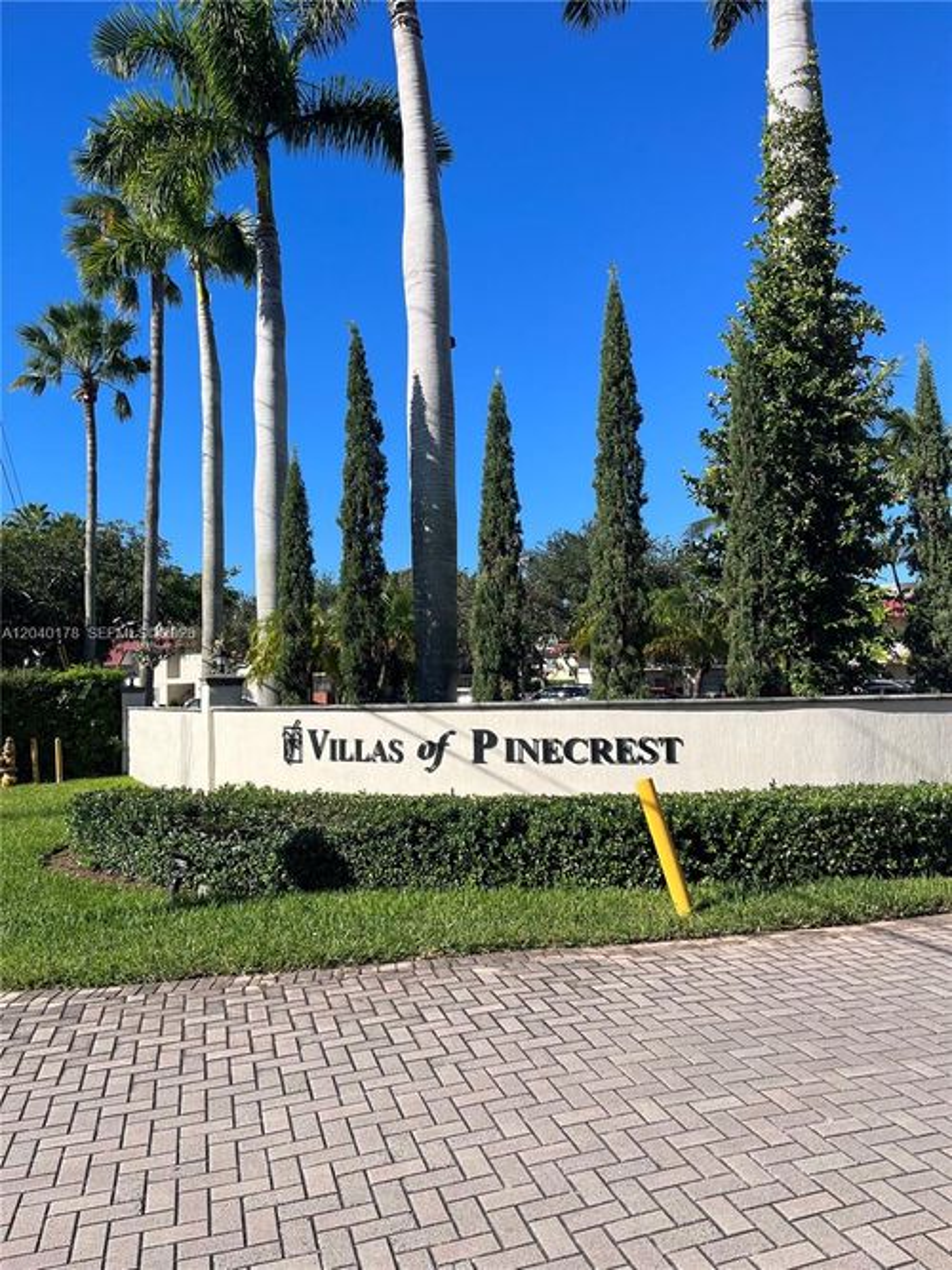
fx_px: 954
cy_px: 635
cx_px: 476
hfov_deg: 53.0
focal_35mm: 26
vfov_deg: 67.3
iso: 50
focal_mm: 5.1
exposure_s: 1/3623
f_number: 1.6
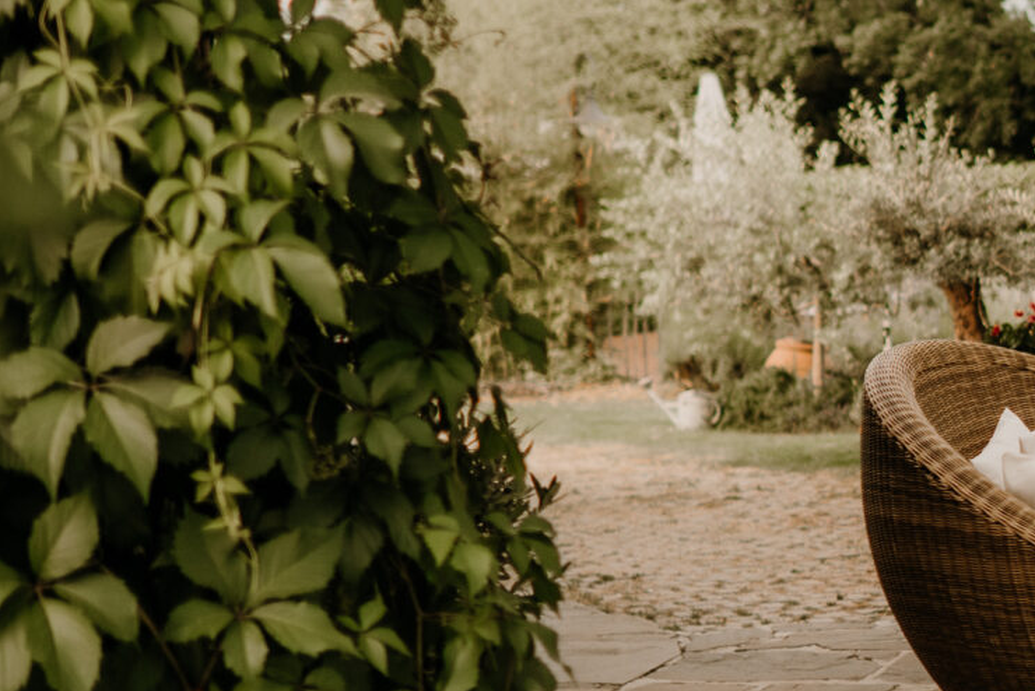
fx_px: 3480
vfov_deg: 11.3
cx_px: 1766
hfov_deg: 15.0
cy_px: 478
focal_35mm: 121
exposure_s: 1/500
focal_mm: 35
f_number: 2.2
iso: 200
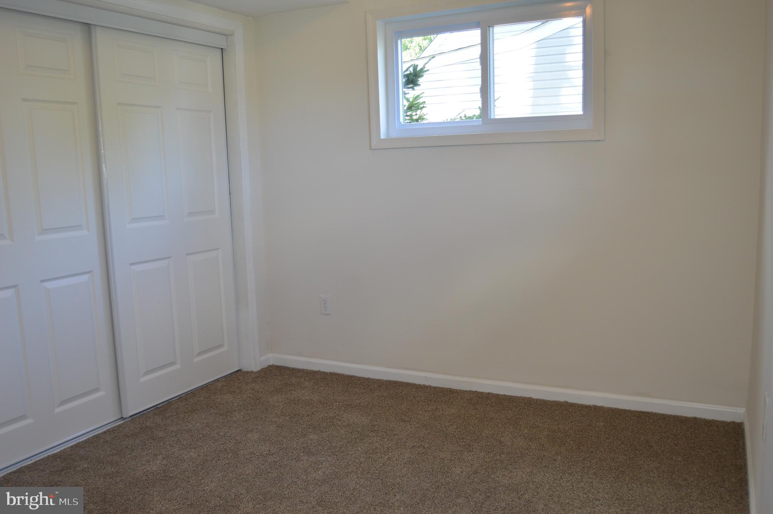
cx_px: 386
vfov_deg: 43.5
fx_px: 643
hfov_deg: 62.0
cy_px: 257
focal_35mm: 30
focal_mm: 20
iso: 400
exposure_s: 1/100
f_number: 4
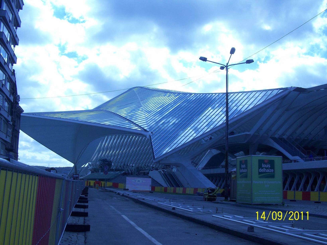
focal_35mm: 34
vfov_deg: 41.8
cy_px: 122
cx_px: 164
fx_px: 321
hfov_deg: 54.0
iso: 64
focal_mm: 5.7
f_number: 5.5
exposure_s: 1/332
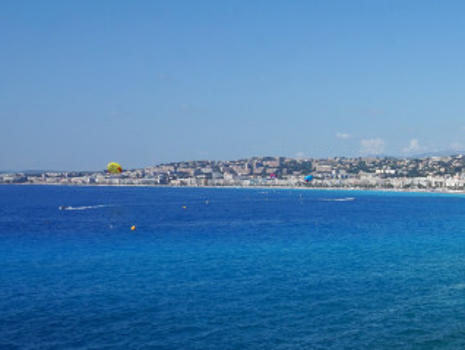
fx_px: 780
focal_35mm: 58
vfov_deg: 24.7
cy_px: 292
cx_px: 572
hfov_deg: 28.5
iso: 100
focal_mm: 16
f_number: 14
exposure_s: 1/160
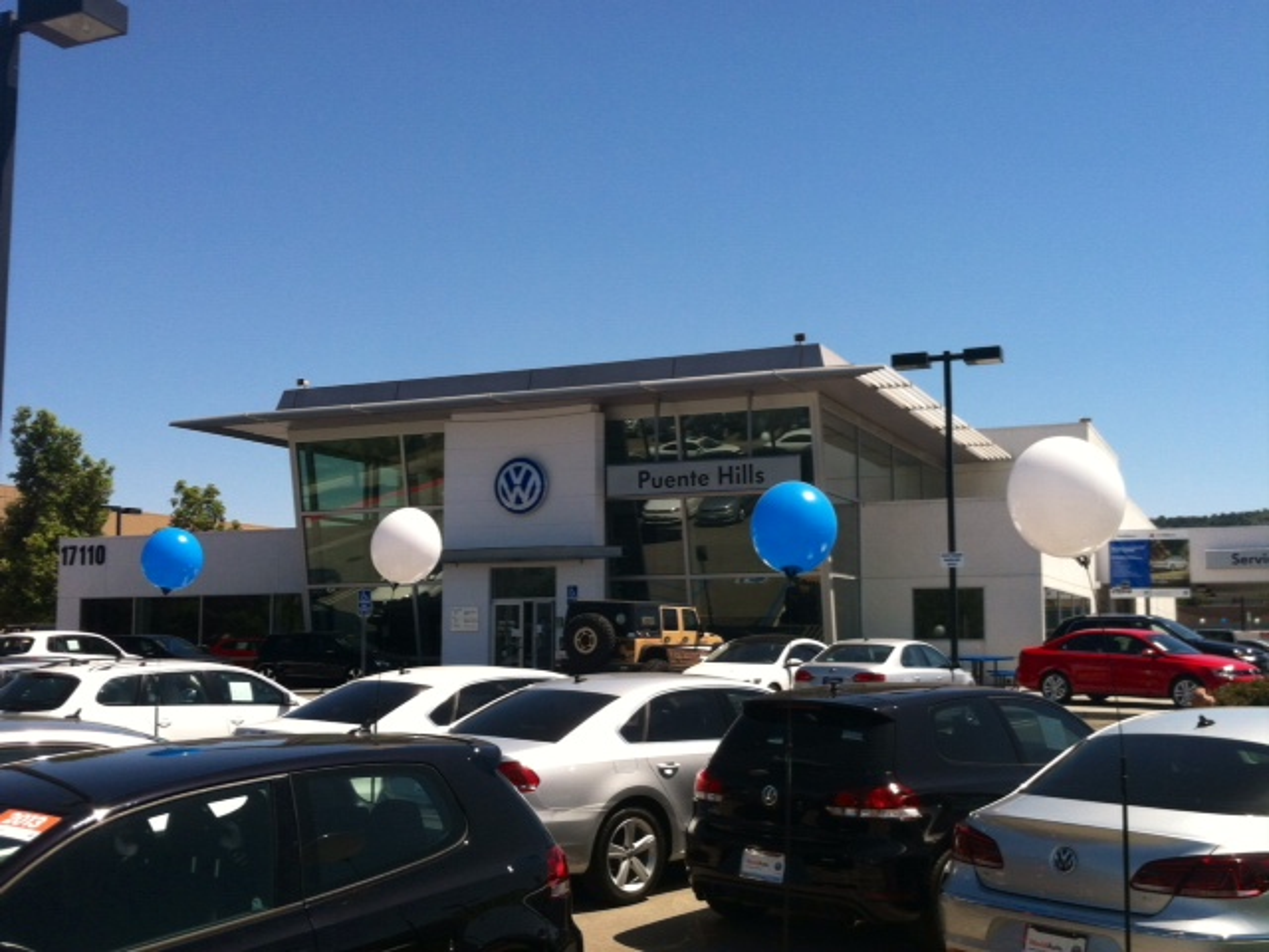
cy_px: 476
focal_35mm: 35
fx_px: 1283
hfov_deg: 52.6
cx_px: 634
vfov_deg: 40.7
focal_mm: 3.85
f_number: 2.8
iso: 80
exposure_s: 1/1304
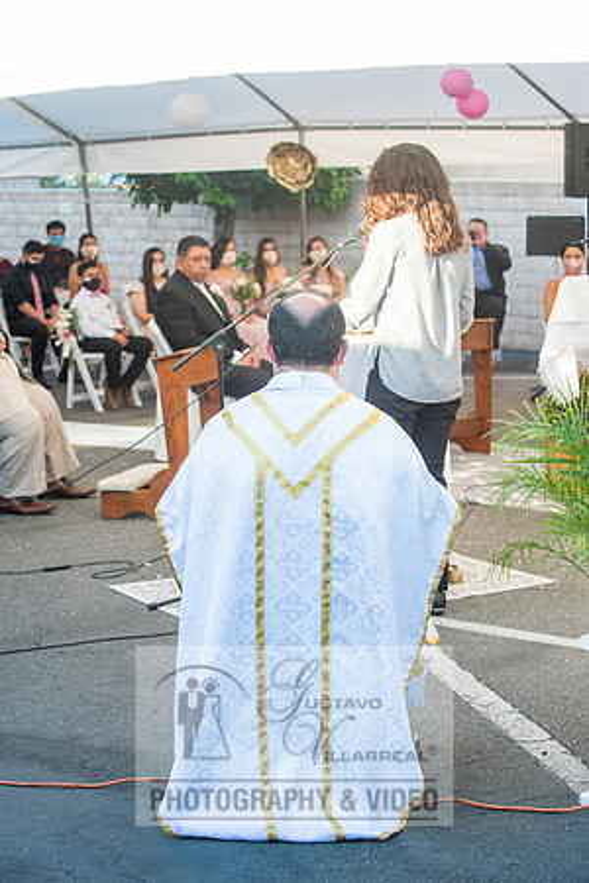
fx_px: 1718
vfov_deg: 28.8
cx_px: 294
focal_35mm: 70
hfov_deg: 19.5
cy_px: 442
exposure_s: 1/400
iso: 640
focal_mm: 70
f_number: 5.6
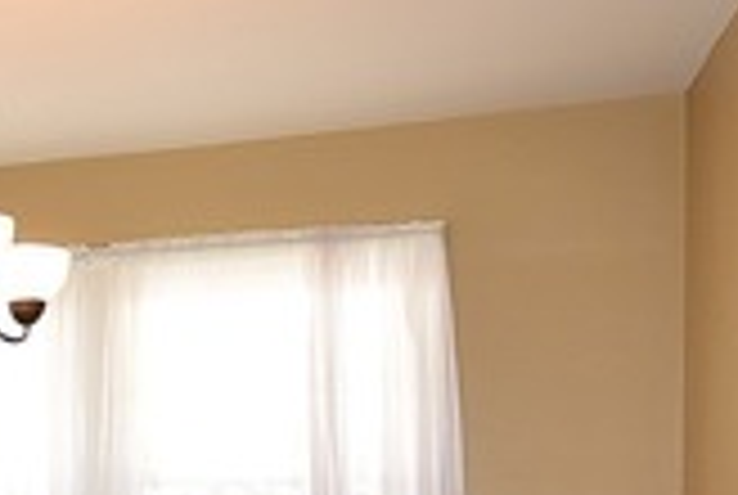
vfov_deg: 17.2
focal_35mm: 76
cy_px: 587
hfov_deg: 22.8
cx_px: -297
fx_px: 1560
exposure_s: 1/60
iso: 500
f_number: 6.3
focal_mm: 13
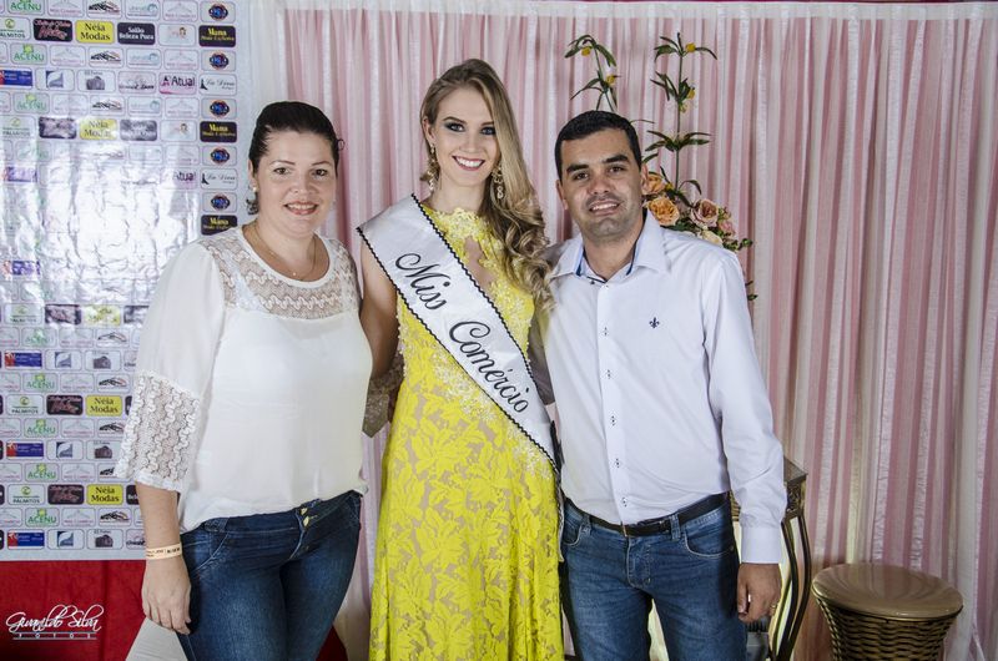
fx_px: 1079
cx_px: 499
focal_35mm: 39
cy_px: 330
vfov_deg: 34.1
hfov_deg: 49.6
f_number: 5
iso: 400
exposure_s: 1/200
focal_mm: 26
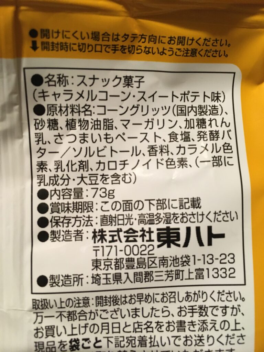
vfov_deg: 61.7
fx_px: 295
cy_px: 176
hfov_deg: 48.2
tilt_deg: -61.8
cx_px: 132
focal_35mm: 29
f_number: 2.2
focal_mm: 4.15
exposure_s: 1/30
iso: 160
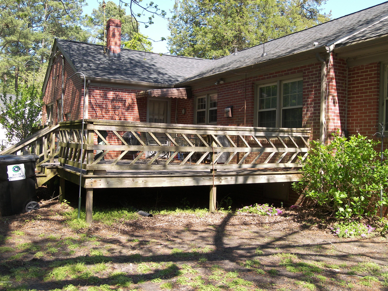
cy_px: 146
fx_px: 437
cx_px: 194
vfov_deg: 36.8
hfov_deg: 47.9
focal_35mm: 39
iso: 50
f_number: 3.2
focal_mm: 8.3
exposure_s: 1/200
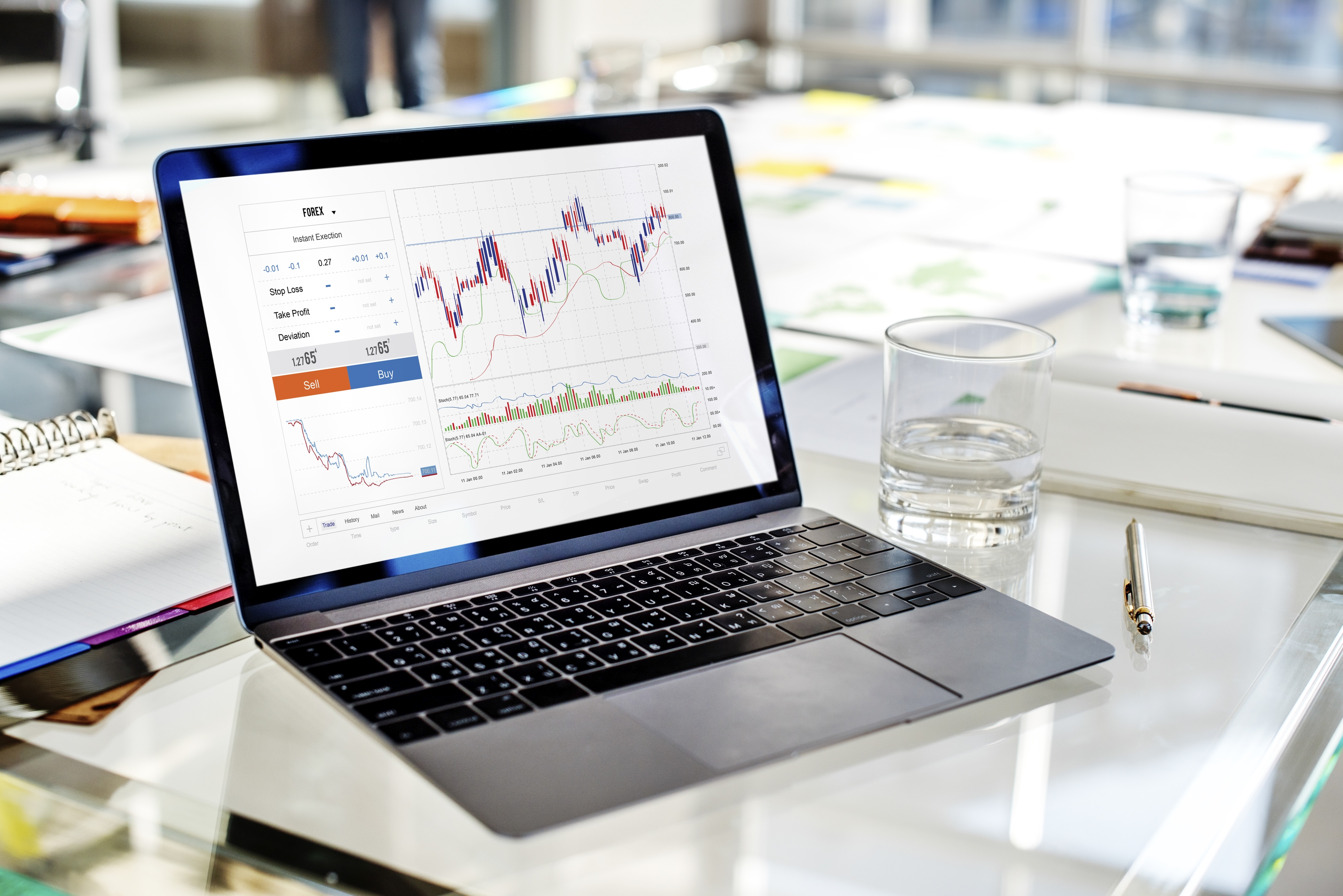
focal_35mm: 50
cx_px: 672
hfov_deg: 39.6
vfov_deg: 27.0
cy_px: 448
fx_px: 1866
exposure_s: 1/125
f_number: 4
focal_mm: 50
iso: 100
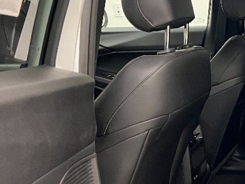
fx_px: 481
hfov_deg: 25.5
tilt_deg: -13.9
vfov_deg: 21.5
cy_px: 121
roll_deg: -0.5
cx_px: 296
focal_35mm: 68
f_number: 1.5
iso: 250
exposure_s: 1/60
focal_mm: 5.7
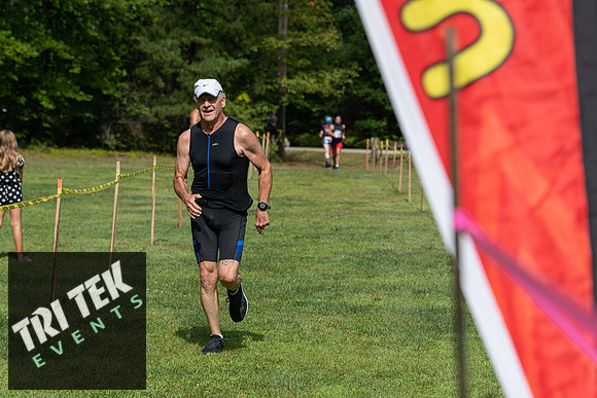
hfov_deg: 15.2
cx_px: 298
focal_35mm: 135
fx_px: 2239
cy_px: 199
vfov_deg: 10.2
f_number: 6.3
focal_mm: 135
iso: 200
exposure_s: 1/1250
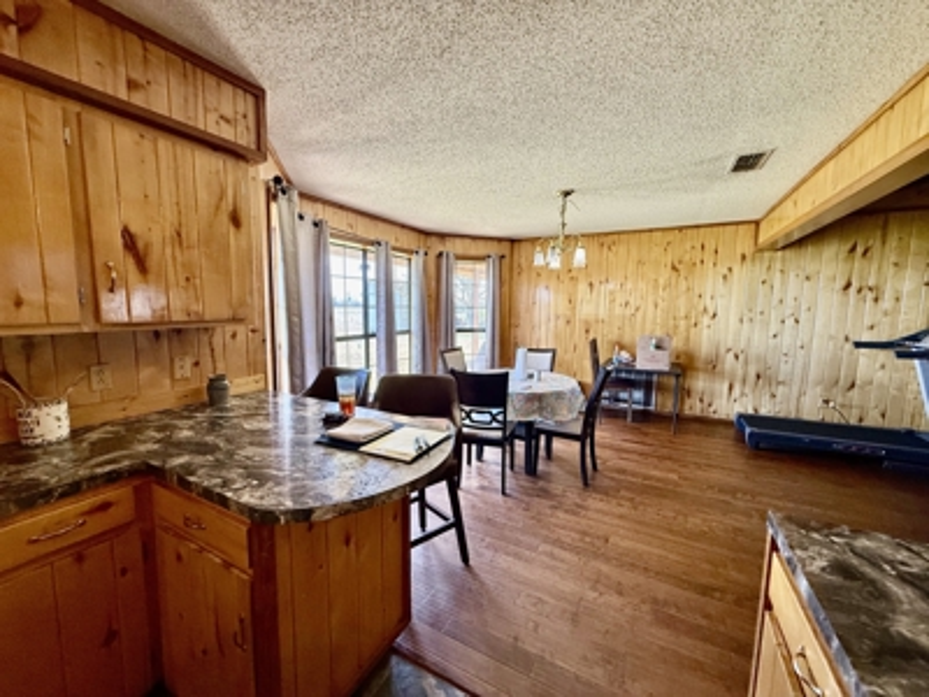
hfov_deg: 102.1
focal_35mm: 14
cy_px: 348
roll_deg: +1.4
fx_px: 376
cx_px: 464
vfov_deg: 85.7
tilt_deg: -7.8
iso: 125
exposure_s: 1/120
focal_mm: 2.22
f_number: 2.2
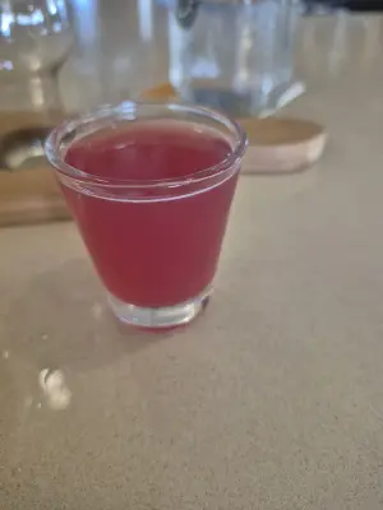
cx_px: 192
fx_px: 339
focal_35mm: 23
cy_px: 255
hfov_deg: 58.9
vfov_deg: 73.9
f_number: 1.8
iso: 640
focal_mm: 5.4
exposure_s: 1/60
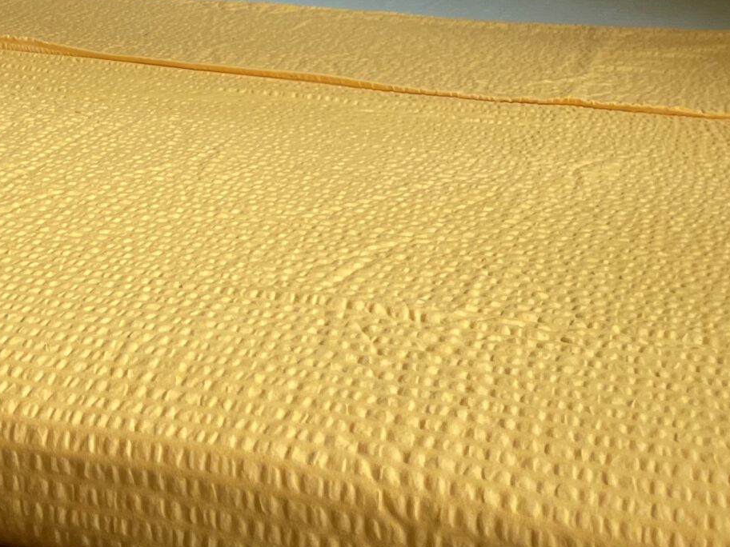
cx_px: -20
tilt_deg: -8.3
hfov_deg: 25.2
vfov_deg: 19.3
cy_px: -58
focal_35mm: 73
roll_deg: +0.4
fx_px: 1539
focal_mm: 4.2
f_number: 1.6
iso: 125
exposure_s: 1/121
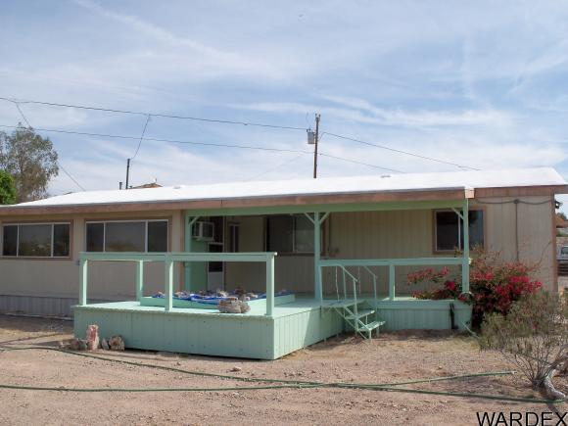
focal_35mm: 35
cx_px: 284
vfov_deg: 40.7
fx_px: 574
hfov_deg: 52.6
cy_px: 213
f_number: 5.5
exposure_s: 1/500
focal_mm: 6.3
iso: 80
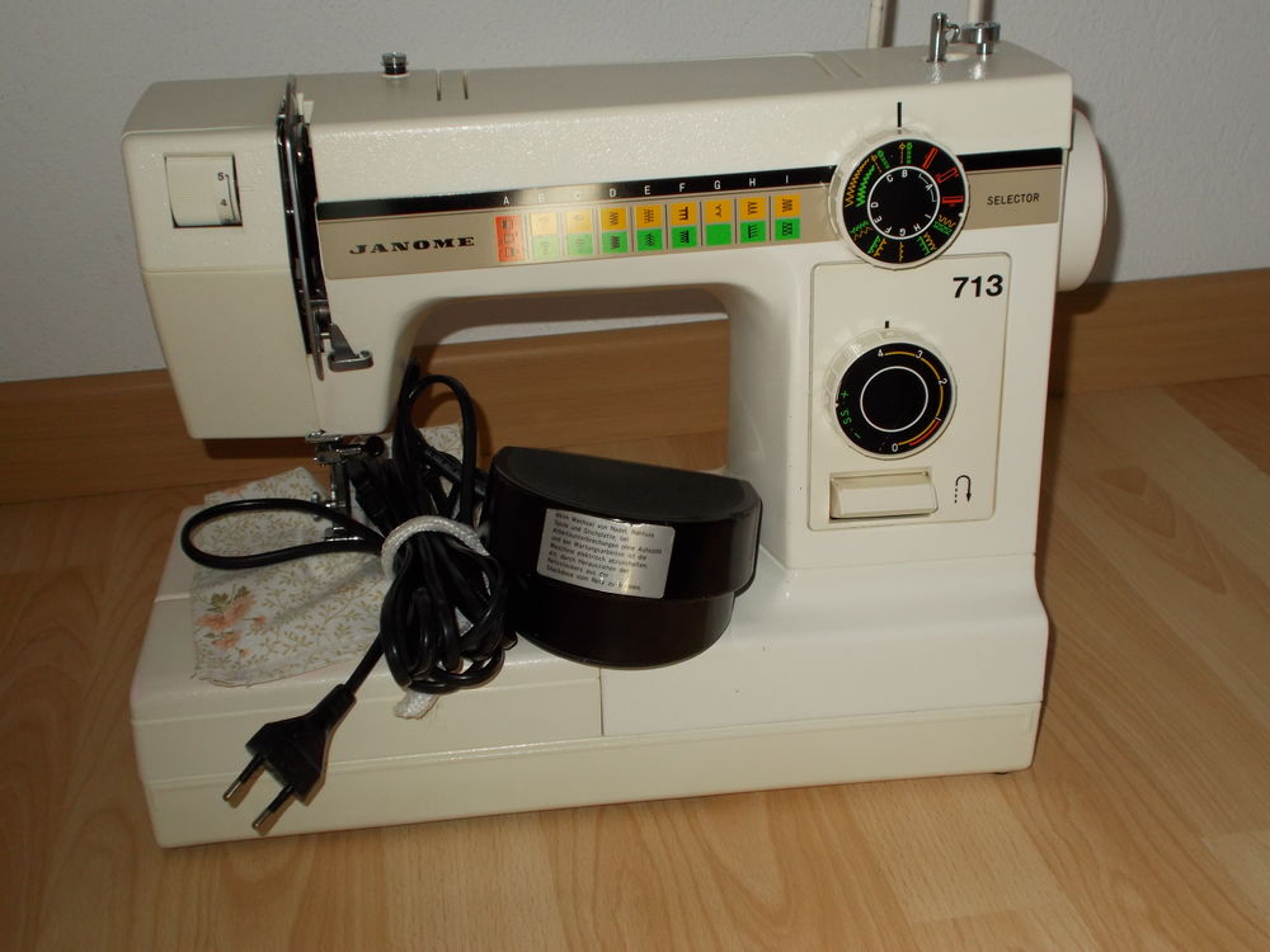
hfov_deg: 42.9
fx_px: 1614
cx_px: 635
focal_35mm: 44
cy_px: 476
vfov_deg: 32.9
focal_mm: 7.9
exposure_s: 1/30
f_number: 4.2
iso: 200
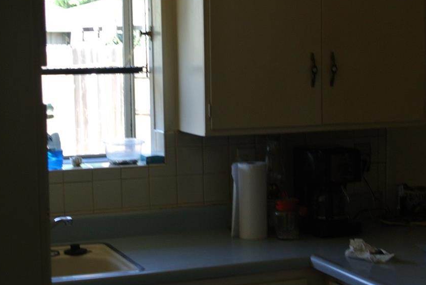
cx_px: 226
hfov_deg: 23.4
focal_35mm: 87
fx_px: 1030
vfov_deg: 15.7
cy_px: 165
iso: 200
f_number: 4.5
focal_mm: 18.2
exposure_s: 1/80
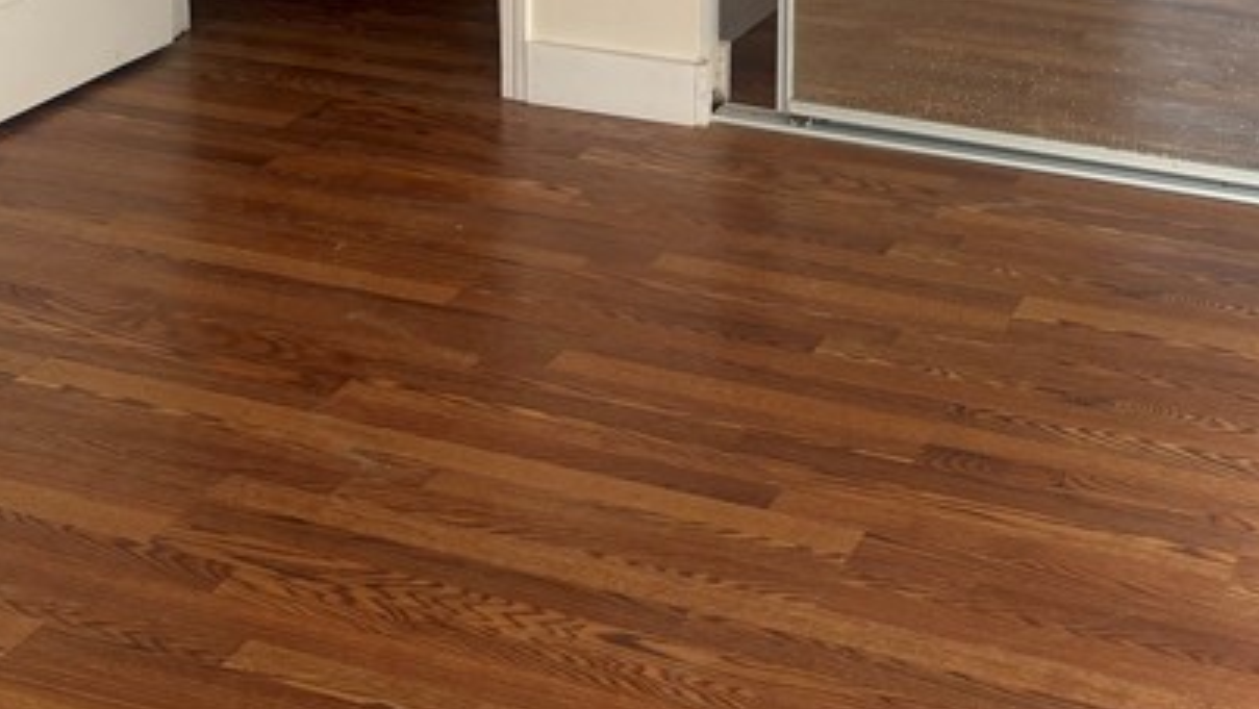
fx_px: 2404
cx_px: 615
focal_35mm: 72
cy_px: -328
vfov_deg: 15.6
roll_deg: +0.4
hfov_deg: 29.3
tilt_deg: -8.2
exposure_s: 1/407
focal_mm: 5.96
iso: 50
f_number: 1.6
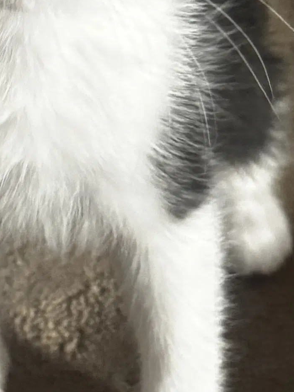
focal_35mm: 66
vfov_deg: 28.1
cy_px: 29
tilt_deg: -31.4
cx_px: 50
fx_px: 748
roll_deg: +4.6
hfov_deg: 21.9
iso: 640
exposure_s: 1/60
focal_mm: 6.76
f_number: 1.78
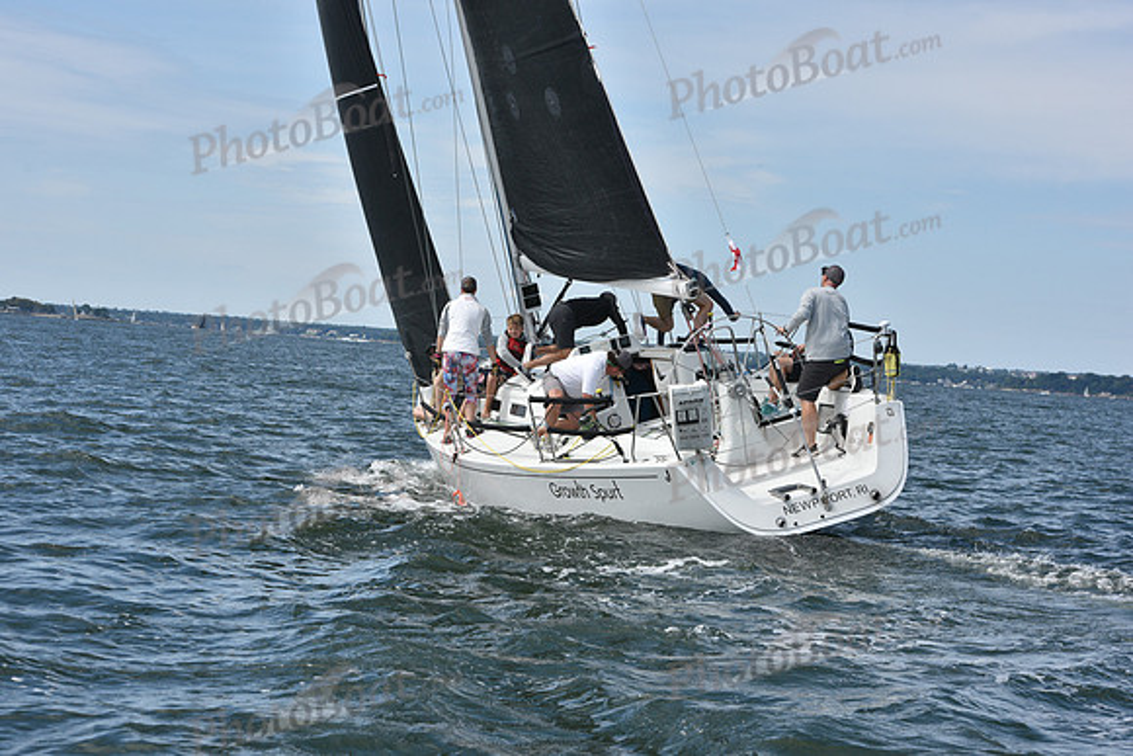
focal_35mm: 92
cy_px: 378
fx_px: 2896
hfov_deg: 22.1
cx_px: 566
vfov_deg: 14.9
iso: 320
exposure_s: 1/1000
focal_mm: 92
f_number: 9
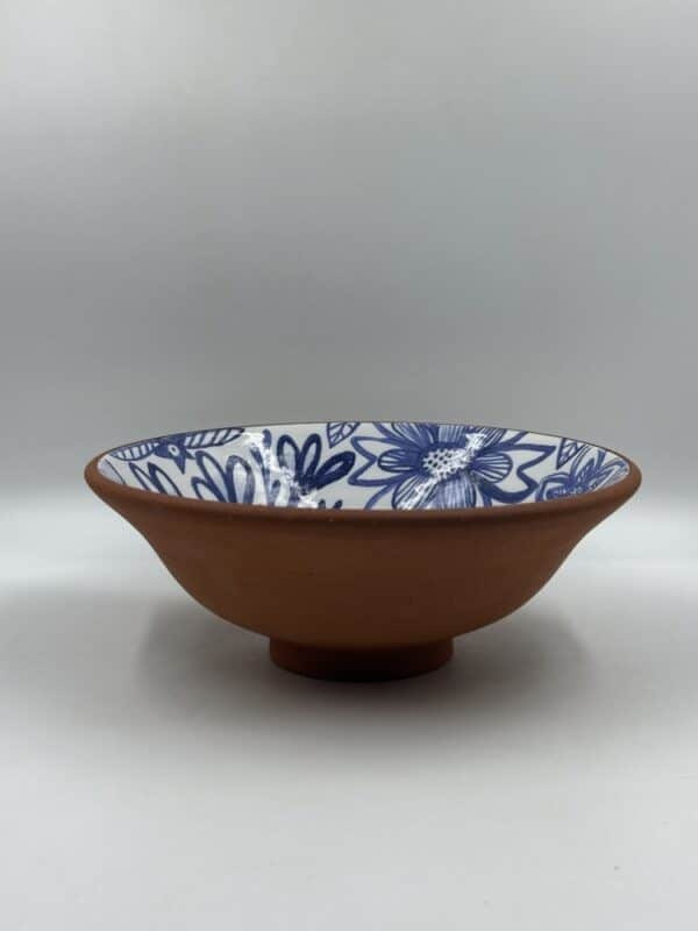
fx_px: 1291
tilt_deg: -10.5
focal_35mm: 48
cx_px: 349
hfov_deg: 30.3
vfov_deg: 39.7
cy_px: 466
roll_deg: -1.4
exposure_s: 1/404
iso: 64
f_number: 1.78
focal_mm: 6.86
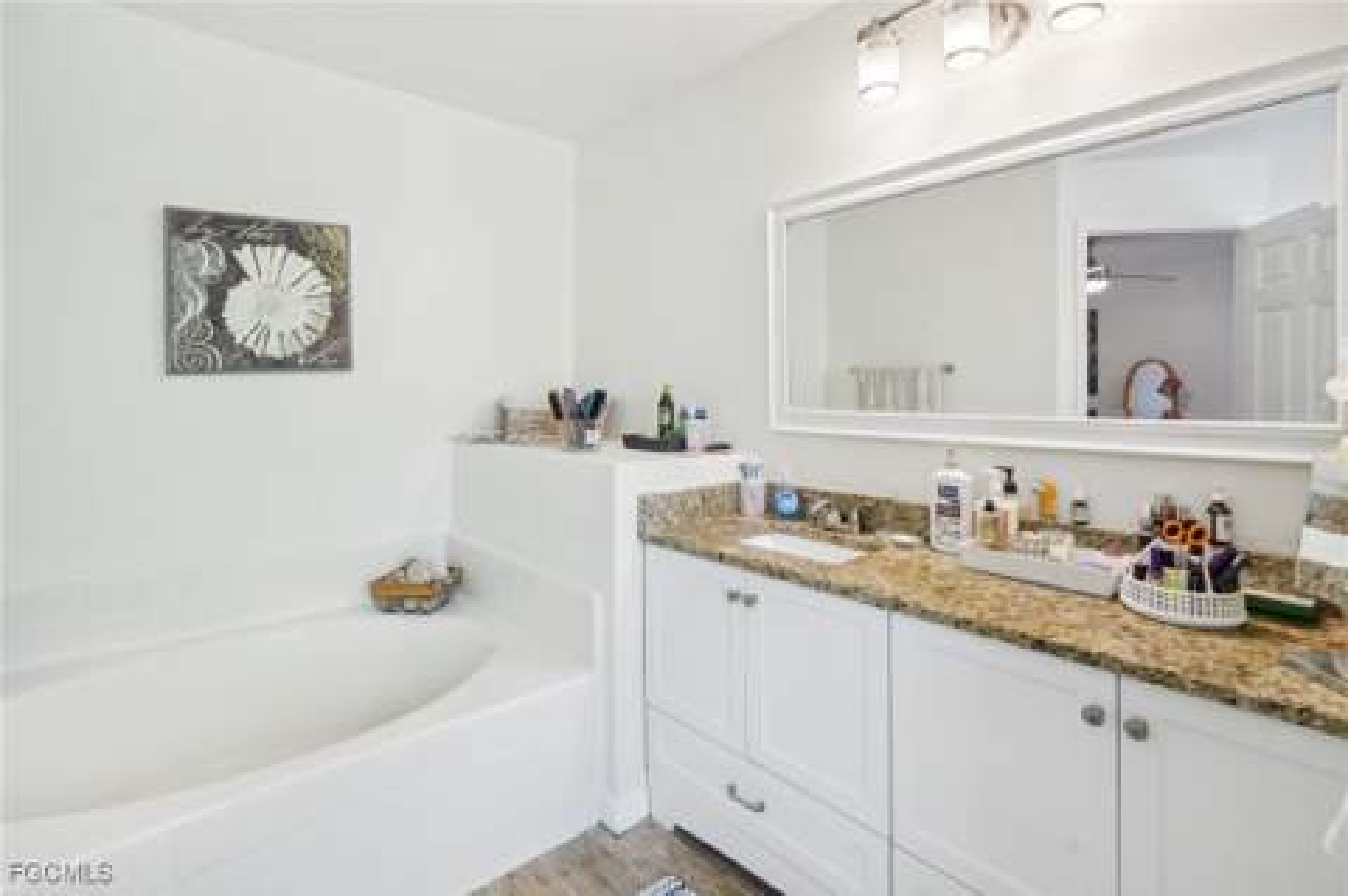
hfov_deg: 96.8
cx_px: 674
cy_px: 448
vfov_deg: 73.6
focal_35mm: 16
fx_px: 598
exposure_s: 1/15
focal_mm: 16
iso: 400
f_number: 8
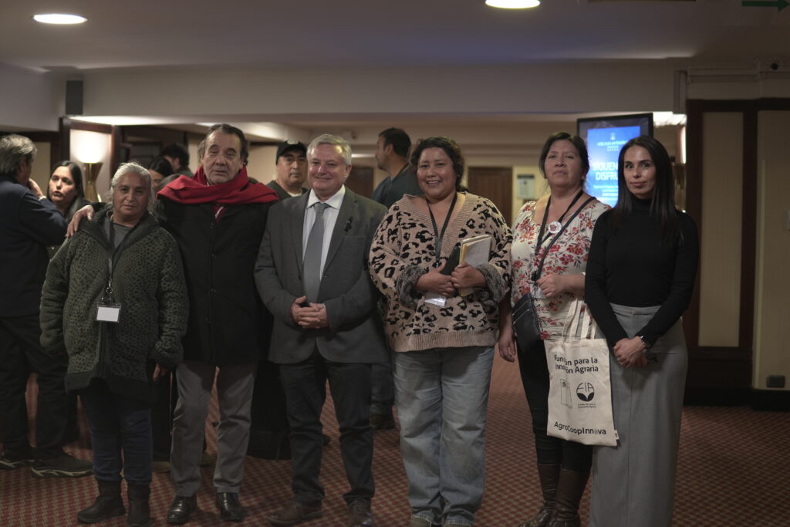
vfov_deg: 29.9
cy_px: 264
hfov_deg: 43.6
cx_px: 395
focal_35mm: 45
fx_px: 988
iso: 200
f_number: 1.4
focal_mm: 30
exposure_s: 1/60
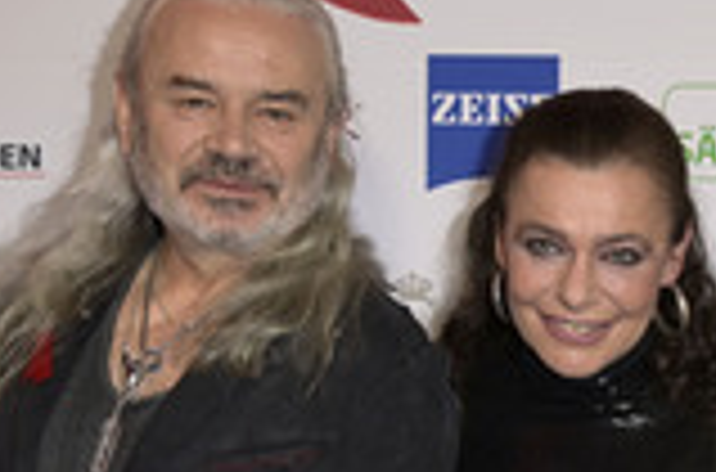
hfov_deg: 21.7
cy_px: 584
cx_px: 691
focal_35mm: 91
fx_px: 1805
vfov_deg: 14.4
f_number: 5.6
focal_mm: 32
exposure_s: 1/250
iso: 640
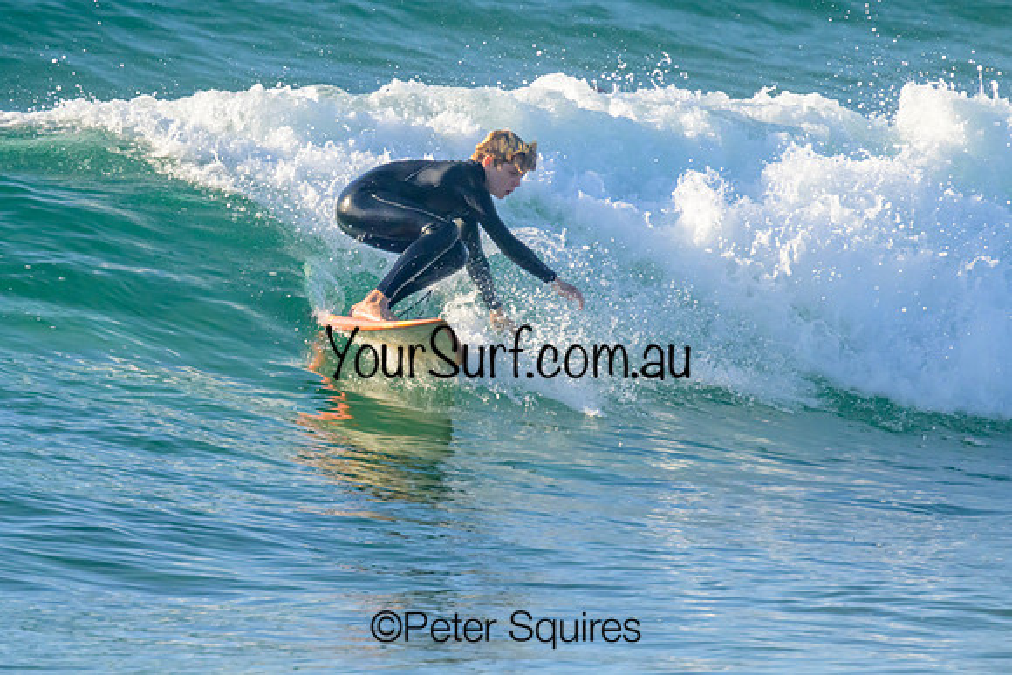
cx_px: 361
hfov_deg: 2.0
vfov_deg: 1.3
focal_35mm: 1033
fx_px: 29032
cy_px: 255
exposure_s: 1/2000
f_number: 11
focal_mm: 800
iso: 1600
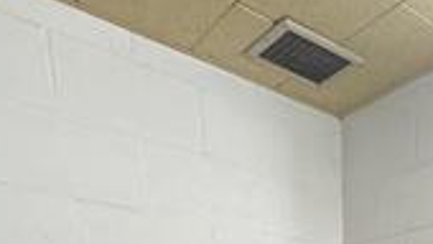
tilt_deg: -11.4
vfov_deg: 19.3
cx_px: 385
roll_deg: +0.0
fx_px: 494
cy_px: 463
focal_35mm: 43
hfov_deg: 43.5
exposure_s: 1/60
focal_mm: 2.22
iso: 500
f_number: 2.2
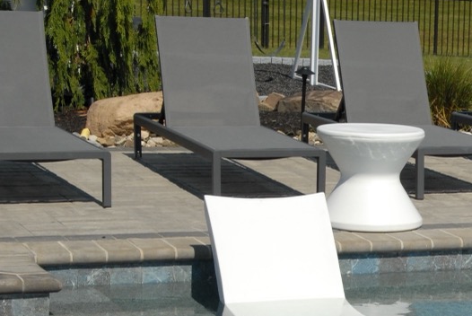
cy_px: 338
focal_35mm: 137
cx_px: 510
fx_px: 1798
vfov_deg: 9.9
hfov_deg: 14.6
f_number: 11
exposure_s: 1/1000
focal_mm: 40
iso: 400
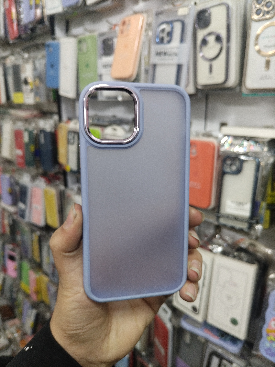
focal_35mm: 26
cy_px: 184
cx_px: 138
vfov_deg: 67.3
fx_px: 275
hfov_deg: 53.1
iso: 250
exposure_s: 1/50
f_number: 1.8
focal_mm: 4.7
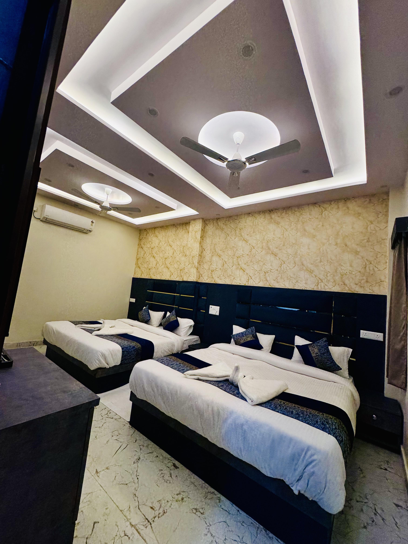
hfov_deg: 85.7
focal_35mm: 14
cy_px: 272
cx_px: 204
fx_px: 220
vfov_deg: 102.1
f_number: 2.2
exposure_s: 1/100
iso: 160
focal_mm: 2.22
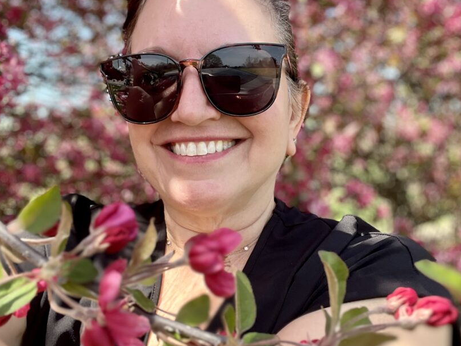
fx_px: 493
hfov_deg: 50.1
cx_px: 231
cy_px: 188
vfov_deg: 38.6
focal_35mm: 37
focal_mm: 2.71
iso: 25
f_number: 2.2
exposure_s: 1/151
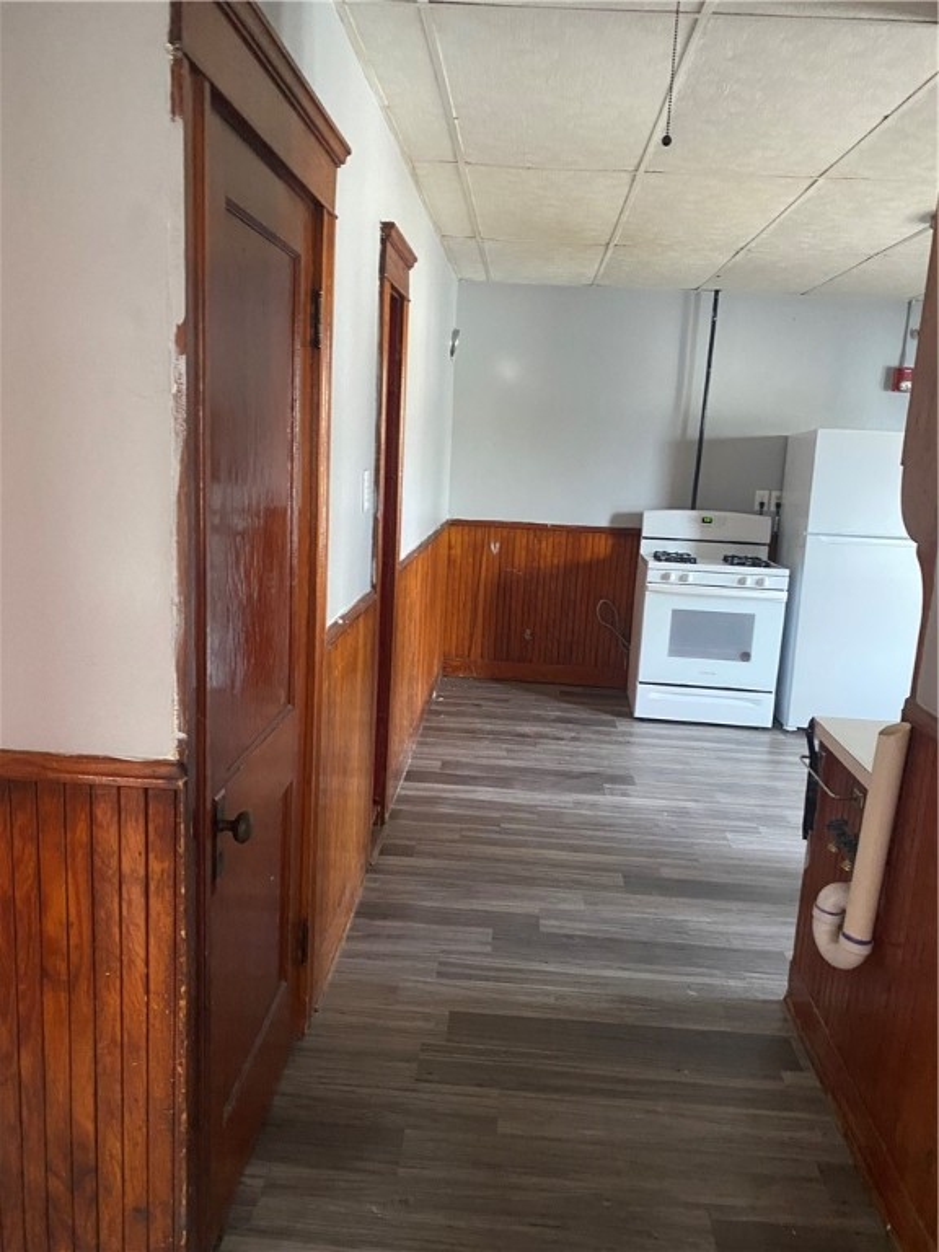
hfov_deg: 53.1
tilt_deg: -11.9
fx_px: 940
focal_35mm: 26
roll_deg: -2.1
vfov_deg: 67.3
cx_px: 470
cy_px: 626
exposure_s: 1/40
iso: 500
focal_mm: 4.25
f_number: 1.8
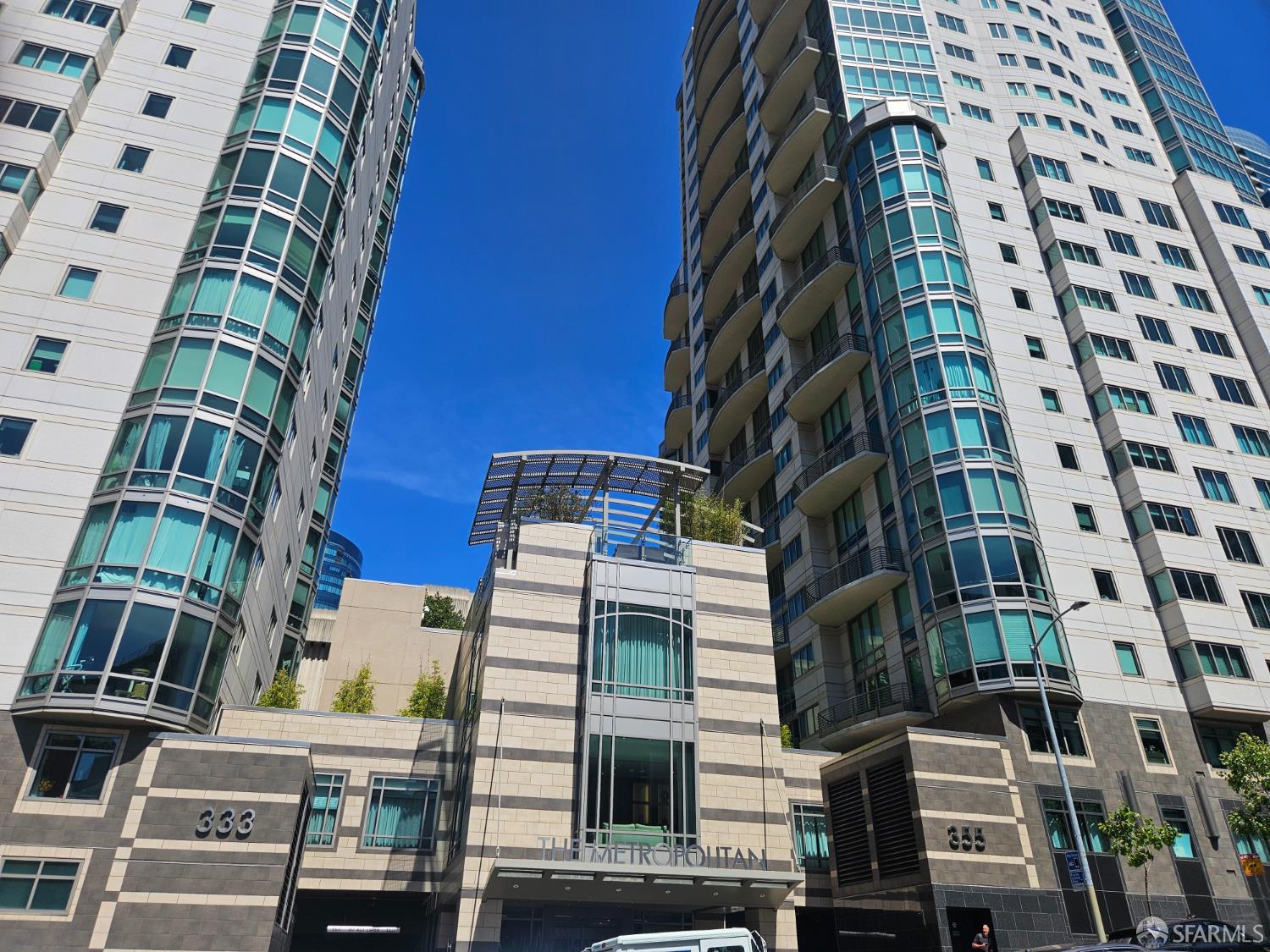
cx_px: 635
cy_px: 476
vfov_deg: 58.9
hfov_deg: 73.9
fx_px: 844
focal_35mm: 23
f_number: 1.8
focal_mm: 5.4
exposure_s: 1/2890
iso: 25
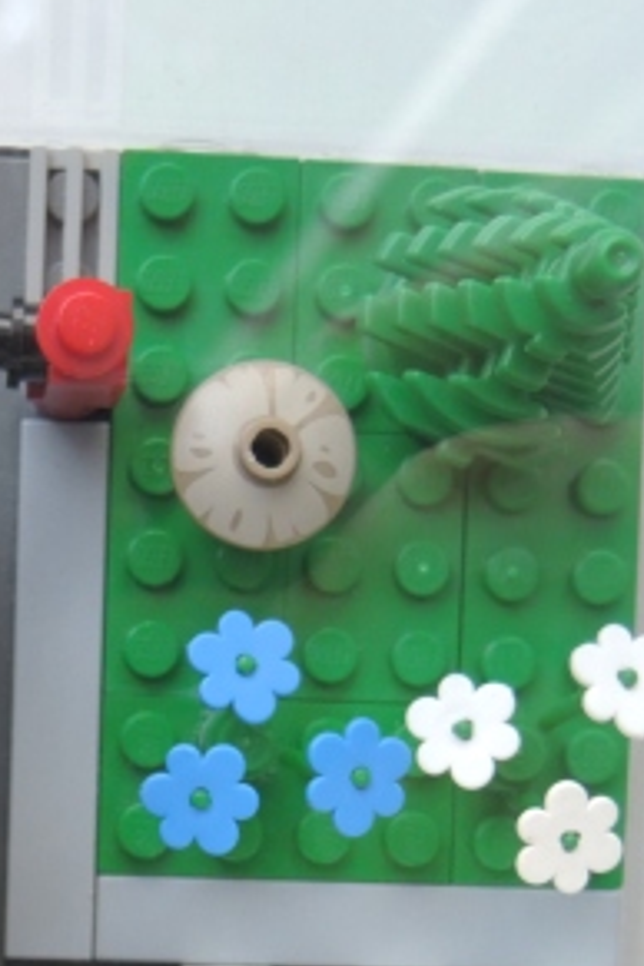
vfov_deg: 24.4
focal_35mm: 80
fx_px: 2146
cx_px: 33
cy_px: 929
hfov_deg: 16.8
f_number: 2
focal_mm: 6
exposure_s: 1/160
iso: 400
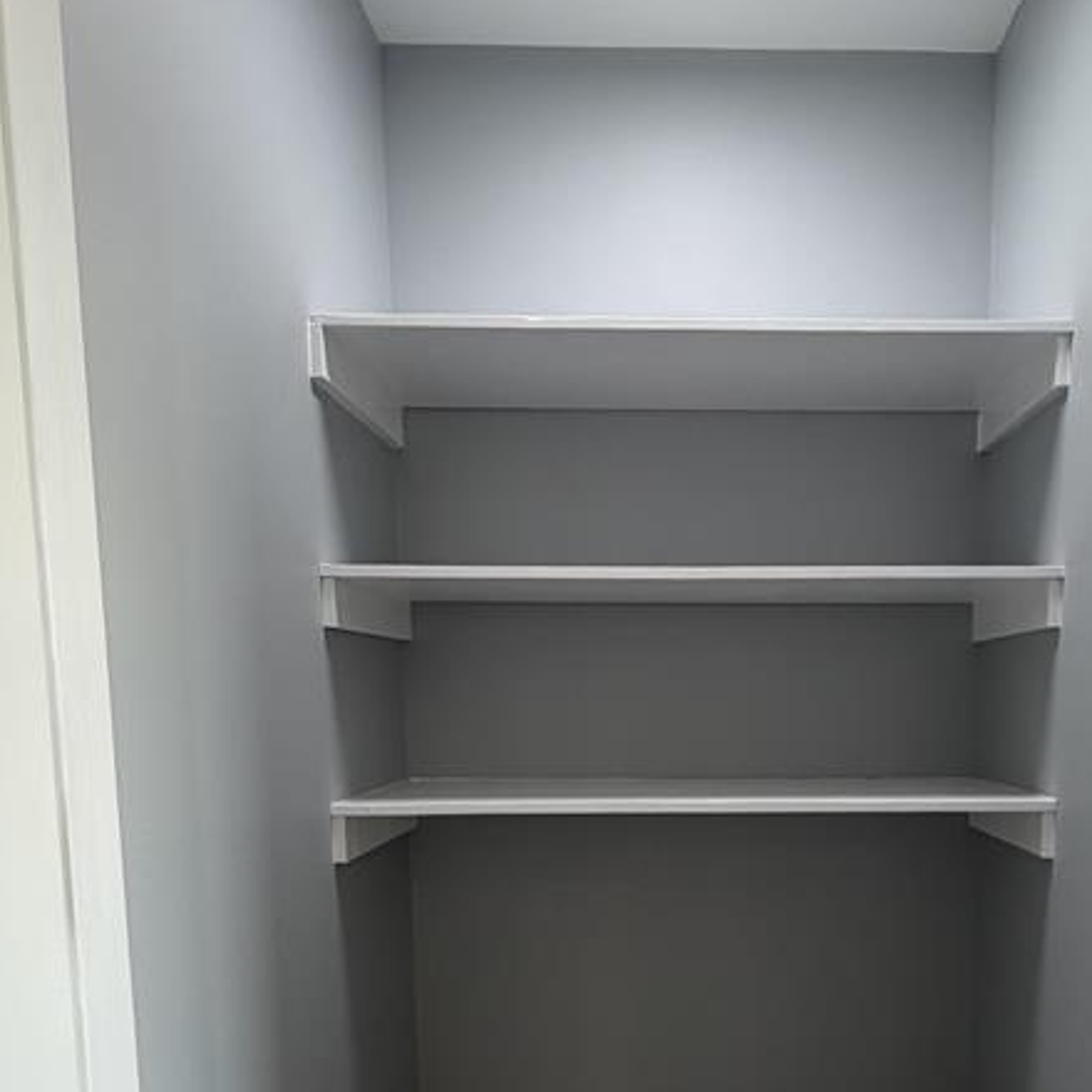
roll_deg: -0.5
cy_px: 779
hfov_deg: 58.0
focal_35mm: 27
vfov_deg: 56.9
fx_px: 964
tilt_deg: -6.4
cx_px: 707
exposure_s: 1/120
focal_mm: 2.22
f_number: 2.2
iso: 125
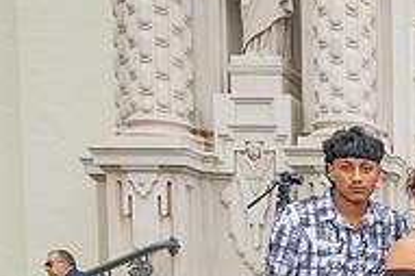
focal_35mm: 73
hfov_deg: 22.9
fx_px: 841
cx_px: 608
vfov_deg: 17.4
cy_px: 366
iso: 200
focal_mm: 24
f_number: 5.6
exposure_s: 1/200
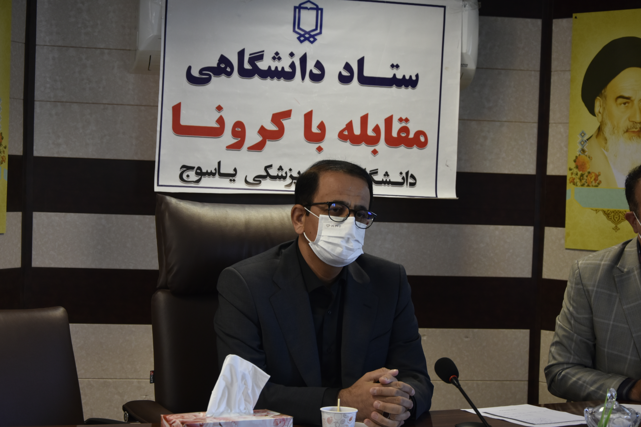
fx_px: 1335
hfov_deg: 27.0
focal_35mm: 75
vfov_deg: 18.2
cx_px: 320
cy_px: 214
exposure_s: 1/60
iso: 560
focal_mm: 50
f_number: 5
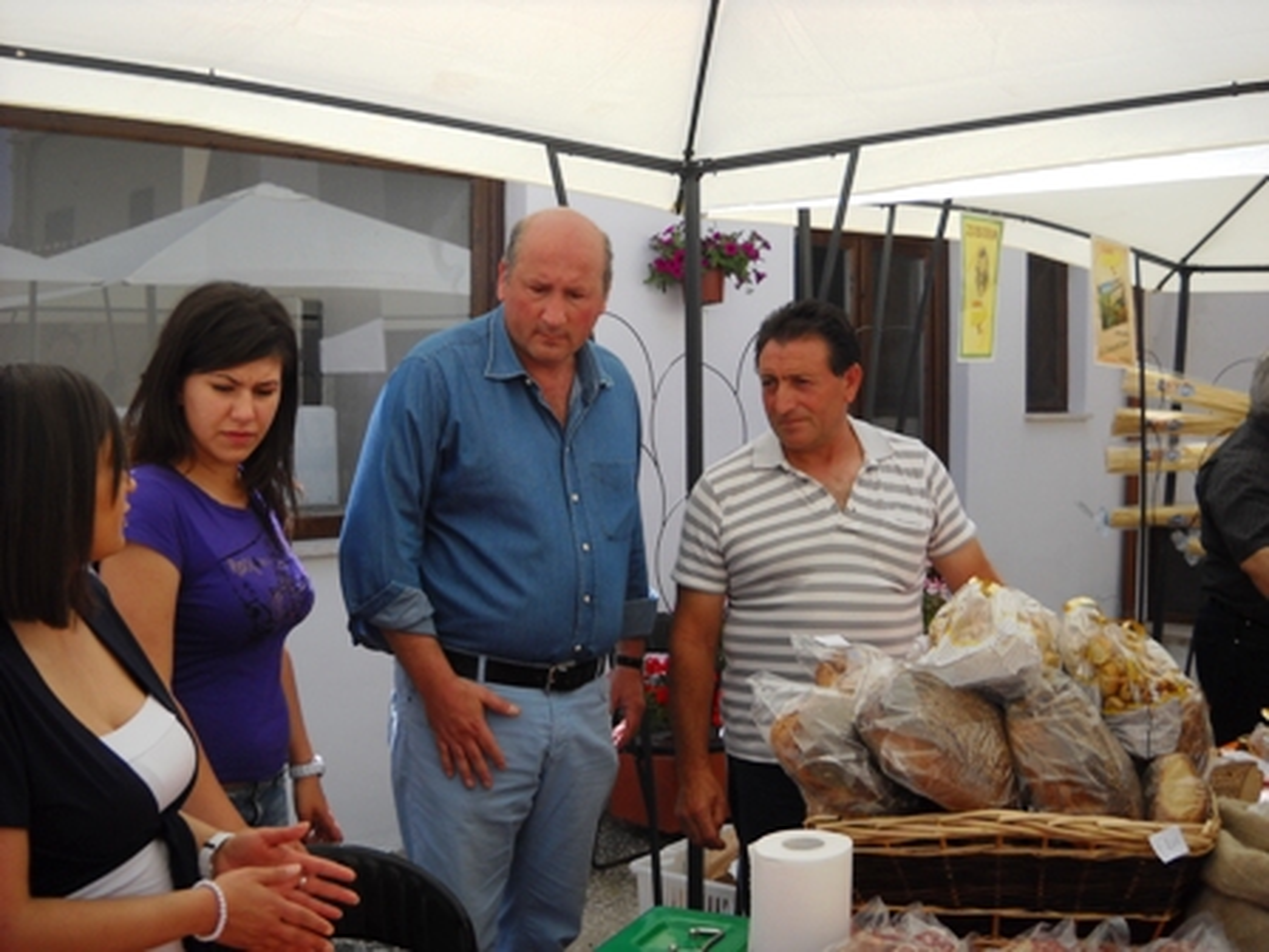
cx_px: 634
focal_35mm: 41
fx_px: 1503
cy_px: 476
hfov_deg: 45.8
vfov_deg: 35.1
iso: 64
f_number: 5.5
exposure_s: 1/272
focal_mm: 6.72
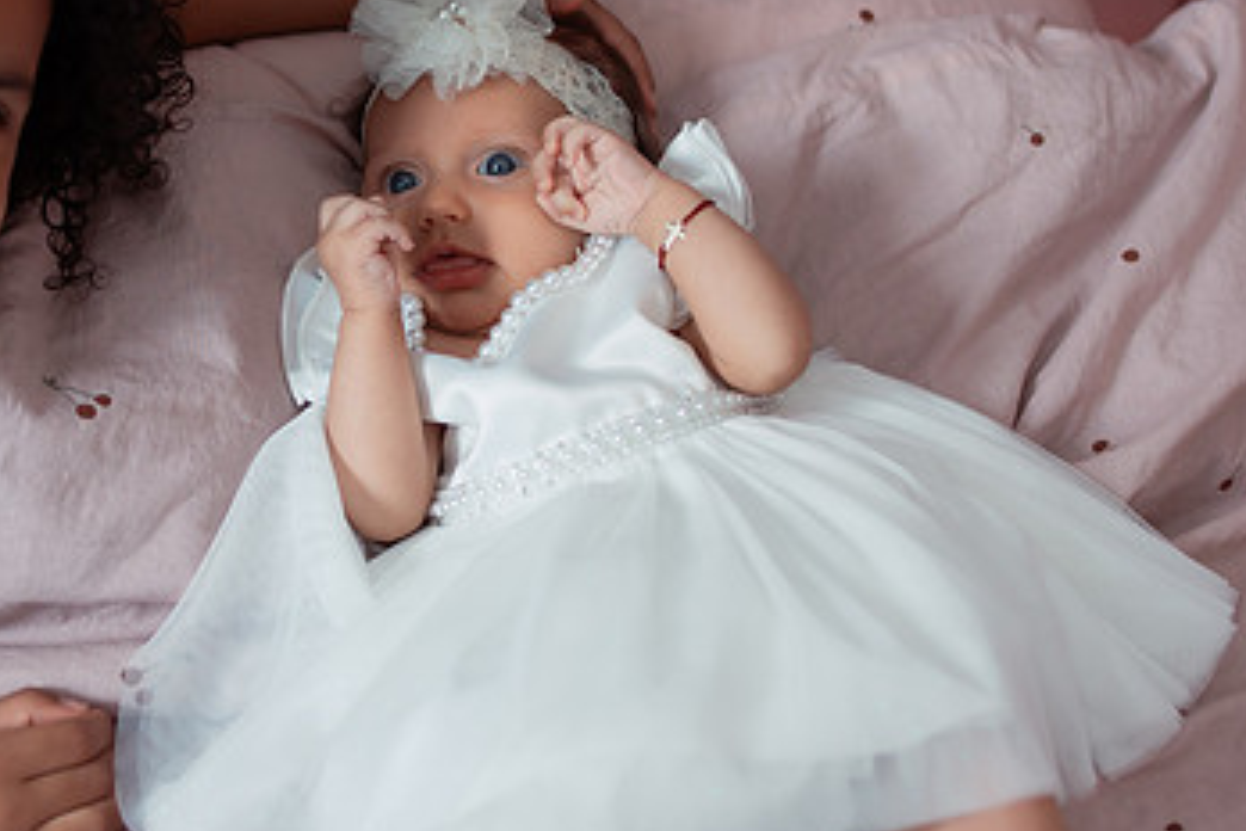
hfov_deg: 29.6
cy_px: 317
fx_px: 2353
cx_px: 480
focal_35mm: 68
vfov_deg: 20.0
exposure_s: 1/200
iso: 400
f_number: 2.5
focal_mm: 35
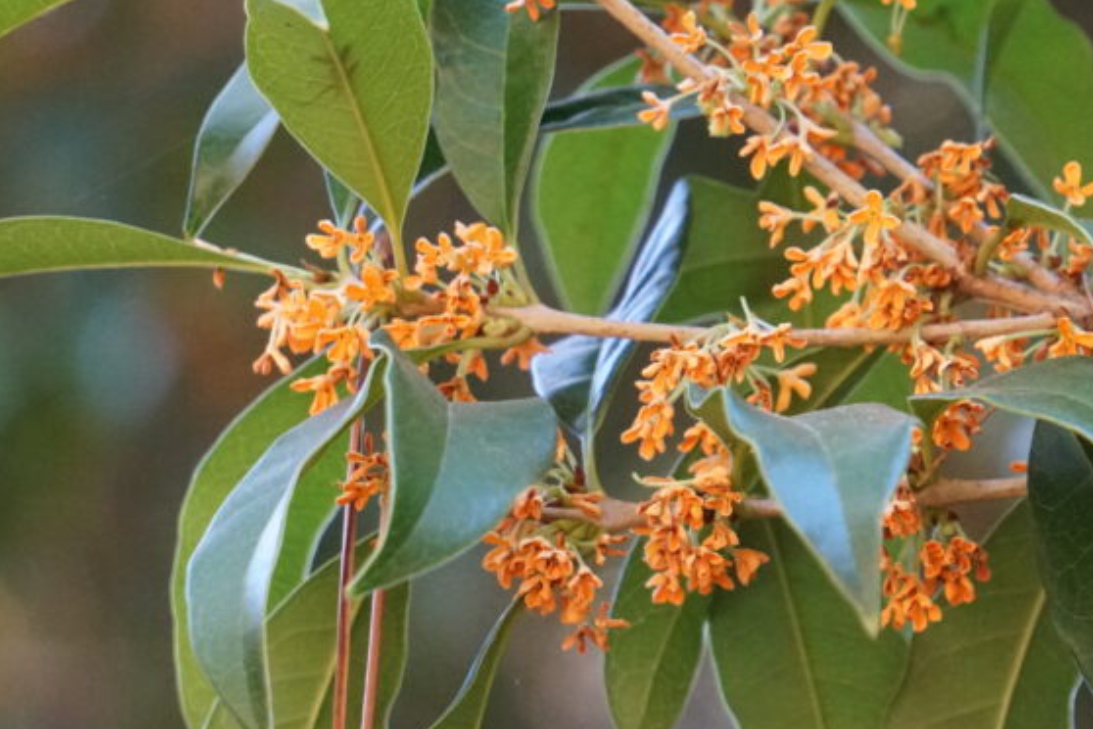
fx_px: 13963
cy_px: 275
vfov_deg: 3.0
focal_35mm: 460
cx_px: 713
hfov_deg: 4.5
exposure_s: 1/250
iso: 6400
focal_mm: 167
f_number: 6.3
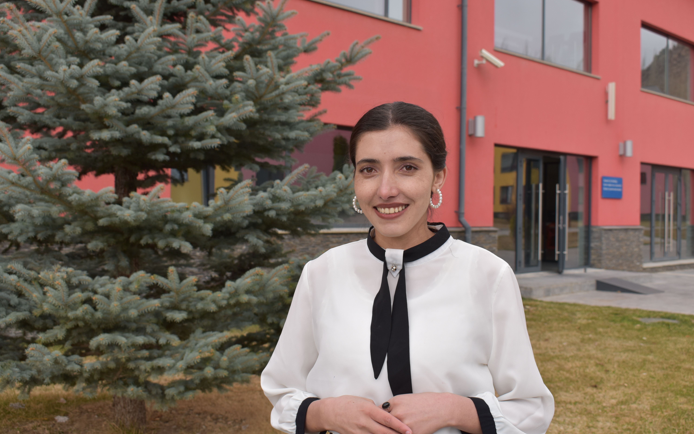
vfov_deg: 29.9
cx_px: 347
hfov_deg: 46.2
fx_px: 813
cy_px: 204
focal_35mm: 43
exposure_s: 1/250
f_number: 7.1
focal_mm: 28
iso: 200
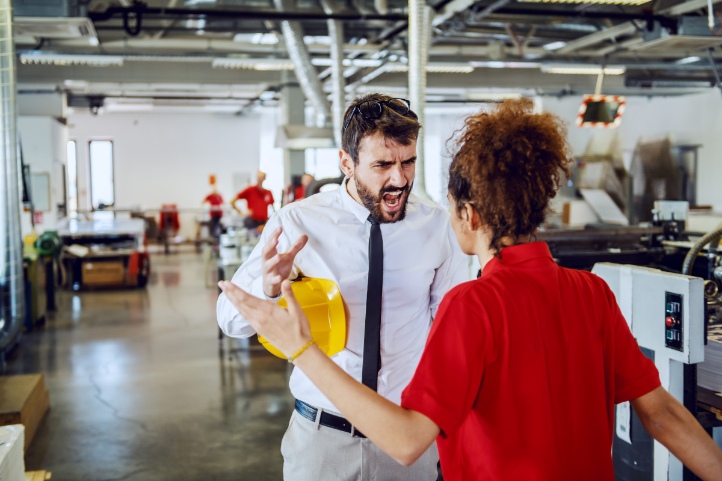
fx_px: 842
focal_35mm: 42
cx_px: 361
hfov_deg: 46.4
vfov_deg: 31.9
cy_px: 240
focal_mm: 42
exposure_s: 1/250
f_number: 2.8
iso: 640
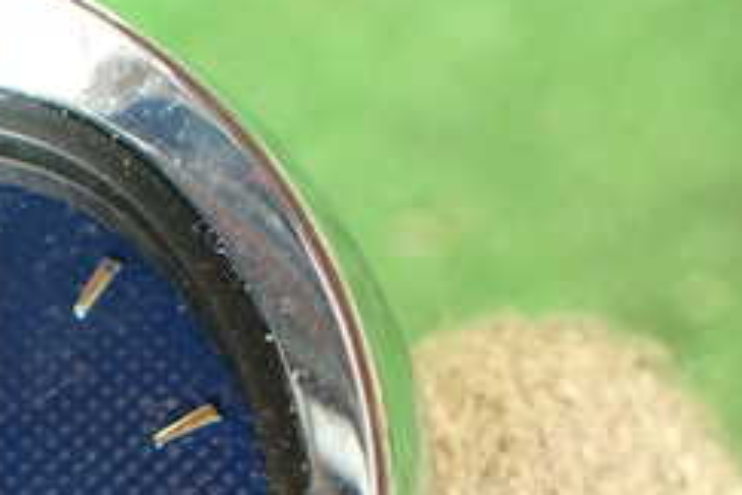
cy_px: 578
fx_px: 1587
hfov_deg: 24.4
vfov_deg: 17.0
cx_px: -89
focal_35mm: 77
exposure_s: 1/30
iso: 320
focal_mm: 5.4
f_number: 2.3
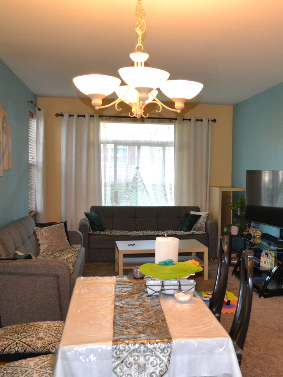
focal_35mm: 40
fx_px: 436
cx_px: 206
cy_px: 190
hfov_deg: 35.3
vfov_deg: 46.8
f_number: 3.5
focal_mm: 18
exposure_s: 1/60
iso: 1100
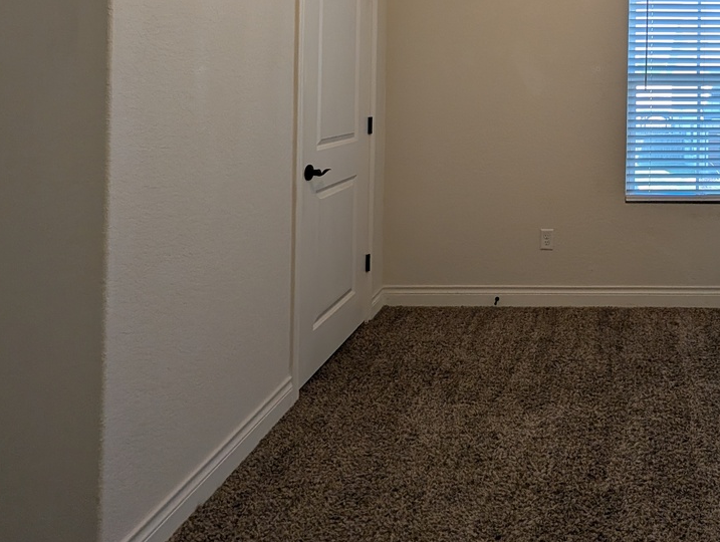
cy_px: 90
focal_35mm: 24
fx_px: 500
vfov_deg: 52.4
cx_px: 596
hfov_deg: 63.9
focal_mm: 2.02
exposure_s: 1/120
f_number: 1.7
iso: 49
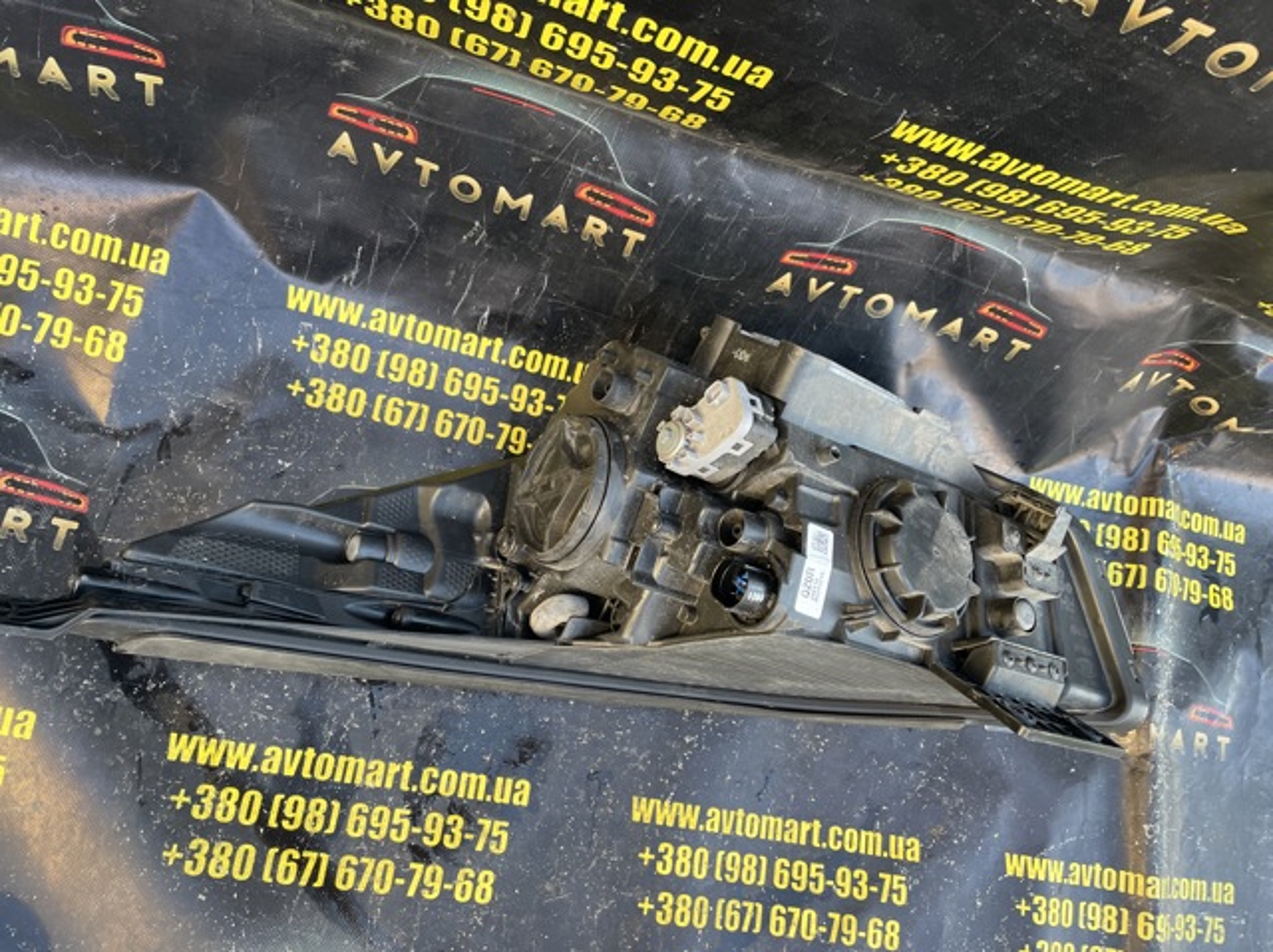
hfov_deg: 67.3
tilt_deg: -62.1
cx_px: 636
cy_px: 476
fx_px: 955
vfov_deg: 53.0
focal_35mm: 26
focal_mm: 4.2
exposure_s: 1/102
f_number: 1.6
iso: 125
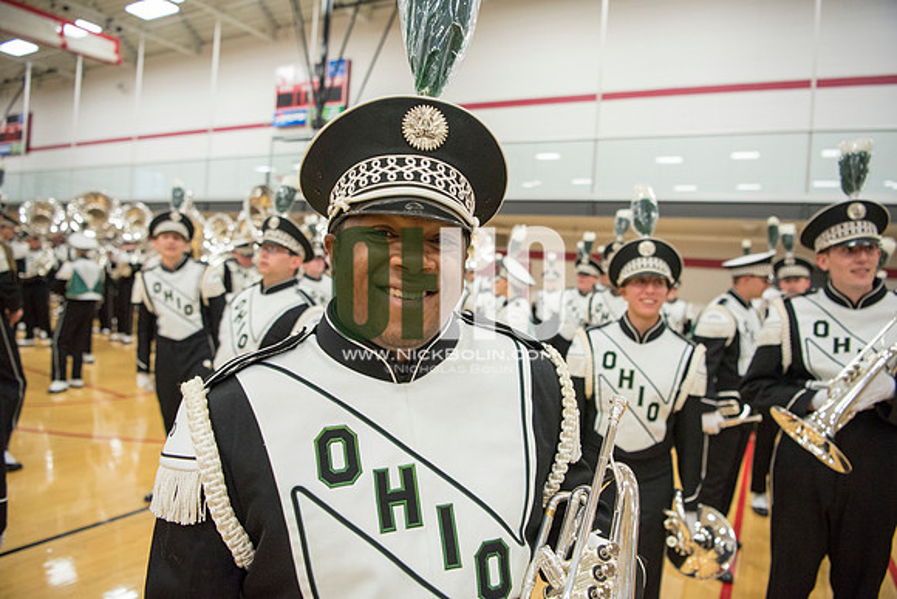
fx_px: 598
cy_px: 300
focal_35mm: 24
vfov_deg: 53.2
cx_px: 448
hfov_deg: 73.7
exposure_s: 1/320
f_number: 3.2
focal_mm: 24
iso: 2000
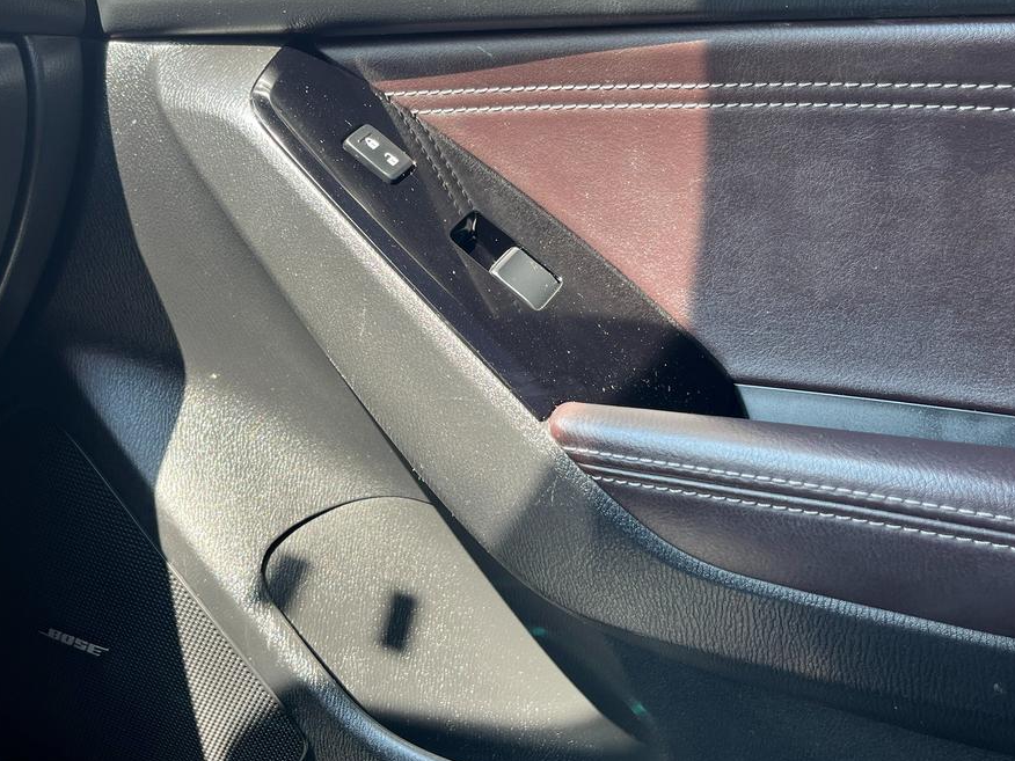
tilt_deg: -17.2
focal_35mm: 38
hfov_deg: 48.8
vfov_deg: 37.3
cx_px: 437
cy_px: 256
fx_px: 1114
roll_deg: +1.8
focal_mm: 5.1
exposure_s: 1/122
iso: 50
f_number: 1.6
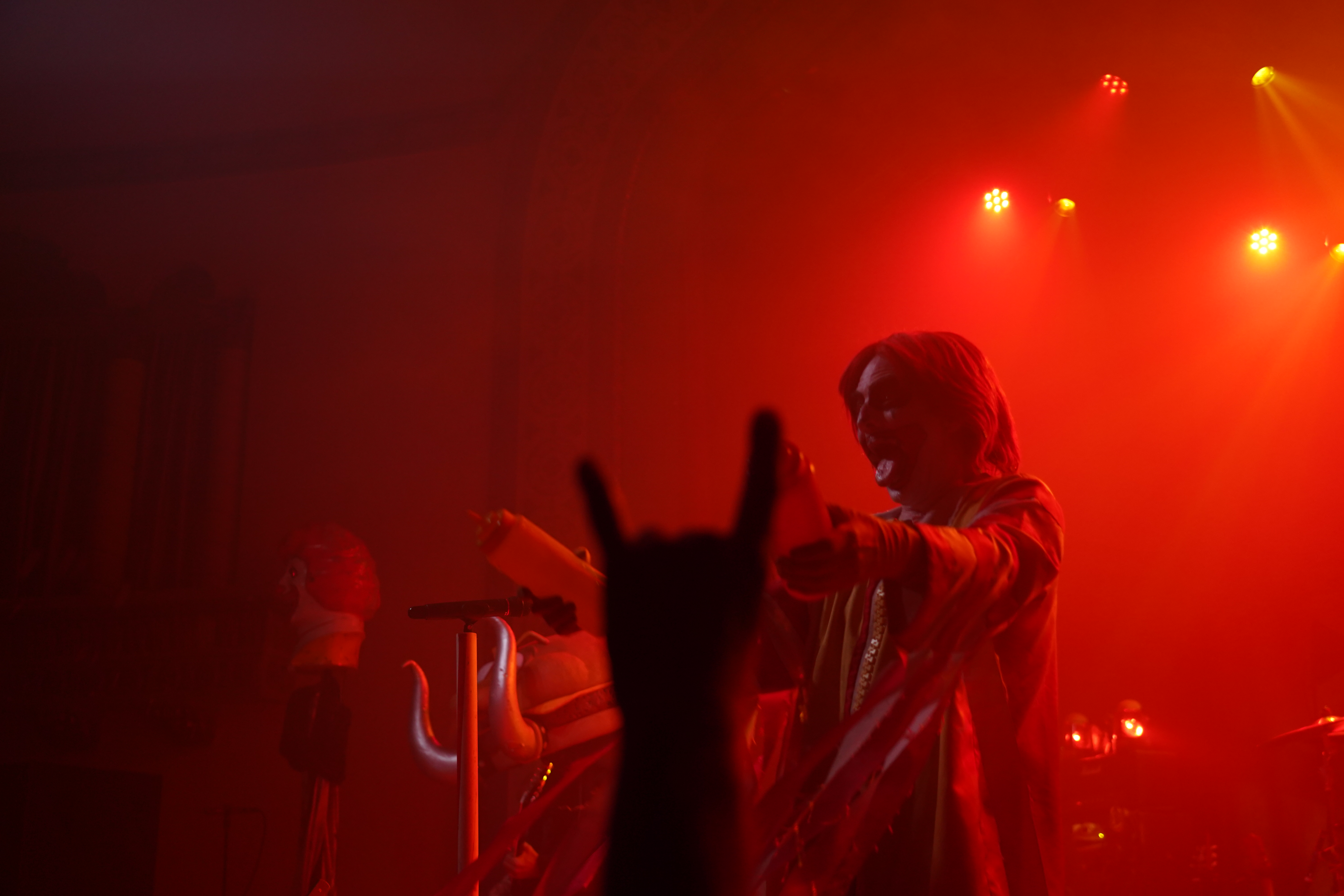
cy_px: 448
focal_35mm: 46
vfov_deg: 29.2
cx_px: 672
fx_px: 1717
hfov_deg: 42.7
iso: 2000
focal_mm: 46
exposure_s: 1/160
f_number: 4
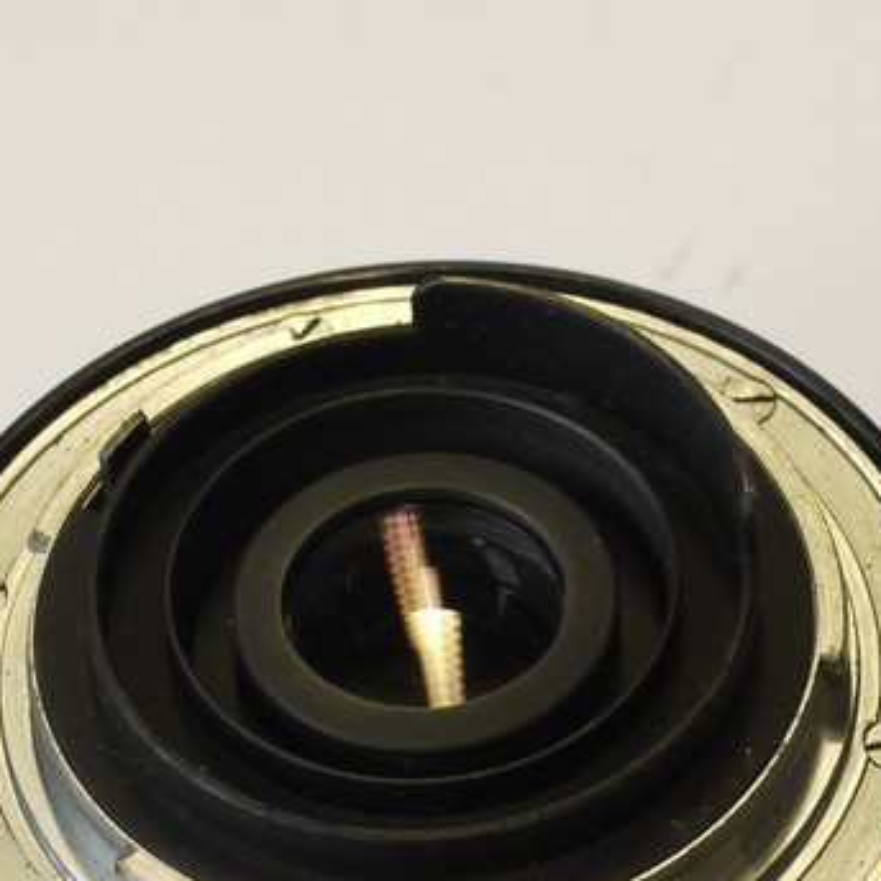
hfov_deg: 9.4
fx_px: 5327
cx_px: 569
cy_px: 702
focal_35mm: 185
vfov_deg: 9.4
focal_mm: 30
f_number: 8
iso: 400
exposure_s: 1/40
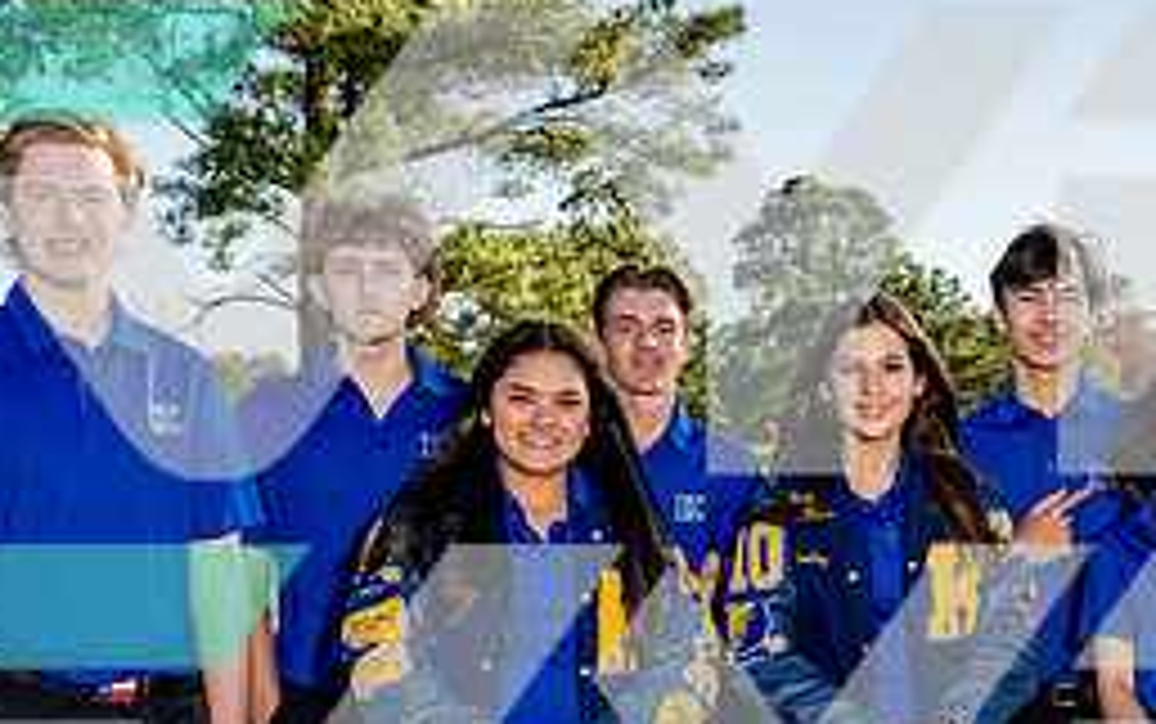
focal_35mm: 85
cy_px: 785
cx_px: 985
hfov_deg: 23.8
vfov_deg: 15.0
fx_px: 2680
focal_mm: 37
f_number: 8
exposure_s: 1/250
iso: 100
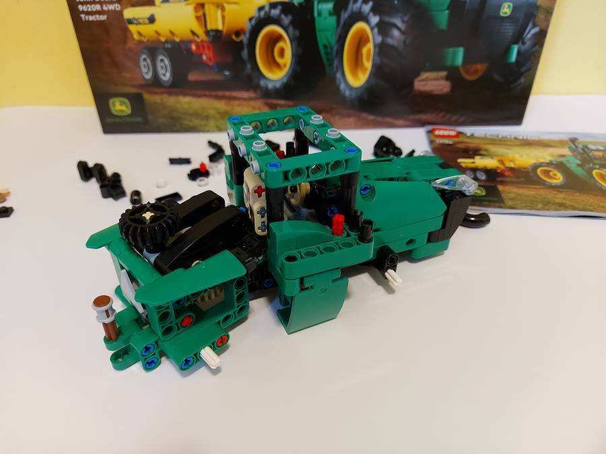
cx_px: 303
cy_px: 227
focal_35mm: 24
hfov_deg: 71.6
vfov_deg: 56.8
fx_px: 420
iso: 250
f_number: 1.8
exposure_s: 1/33
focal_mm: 5.23
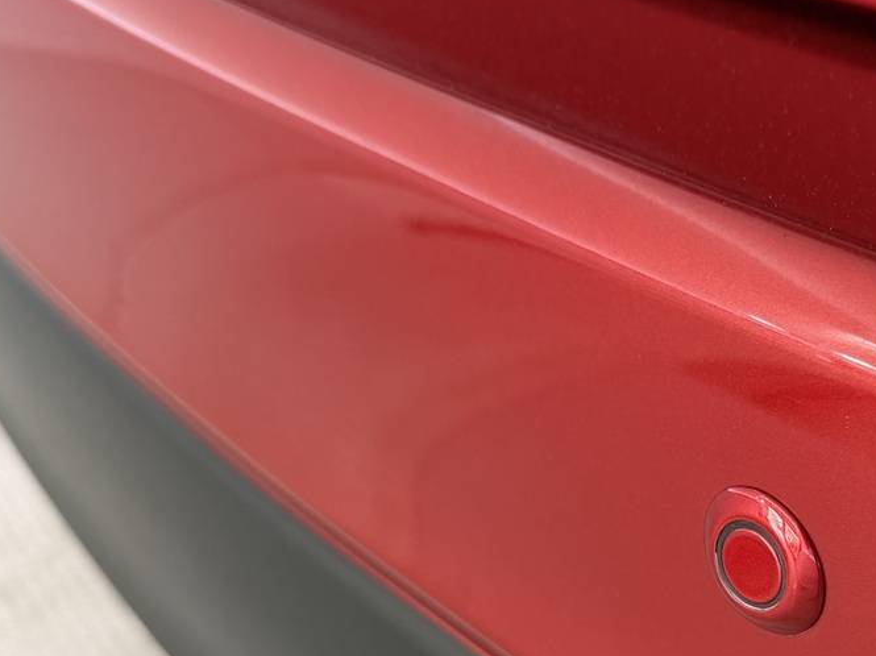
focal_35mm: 52
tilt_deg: -38.2
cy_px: 591
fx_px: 1315
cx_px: 767
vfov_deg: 27.0
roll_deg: -3.1
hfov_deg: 35.0
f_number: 1.78
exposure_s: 1/50
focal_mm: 6.76
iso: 200
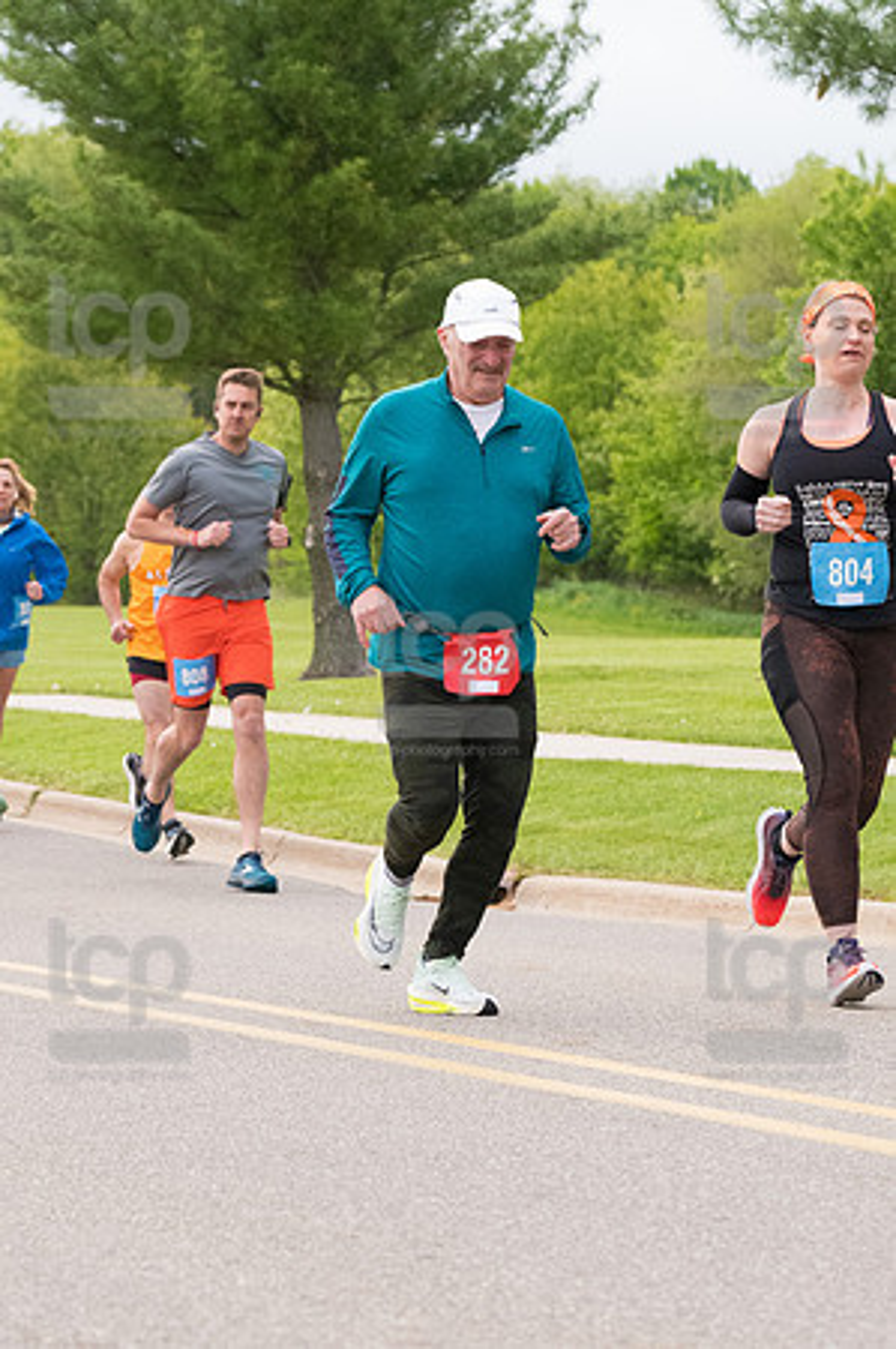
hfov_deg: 7.9
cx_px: 448
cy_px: 674
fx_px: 6511
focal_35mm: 174
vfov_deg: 11.8
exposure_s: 1/1600
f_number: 7.1
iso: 4000
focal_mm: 116
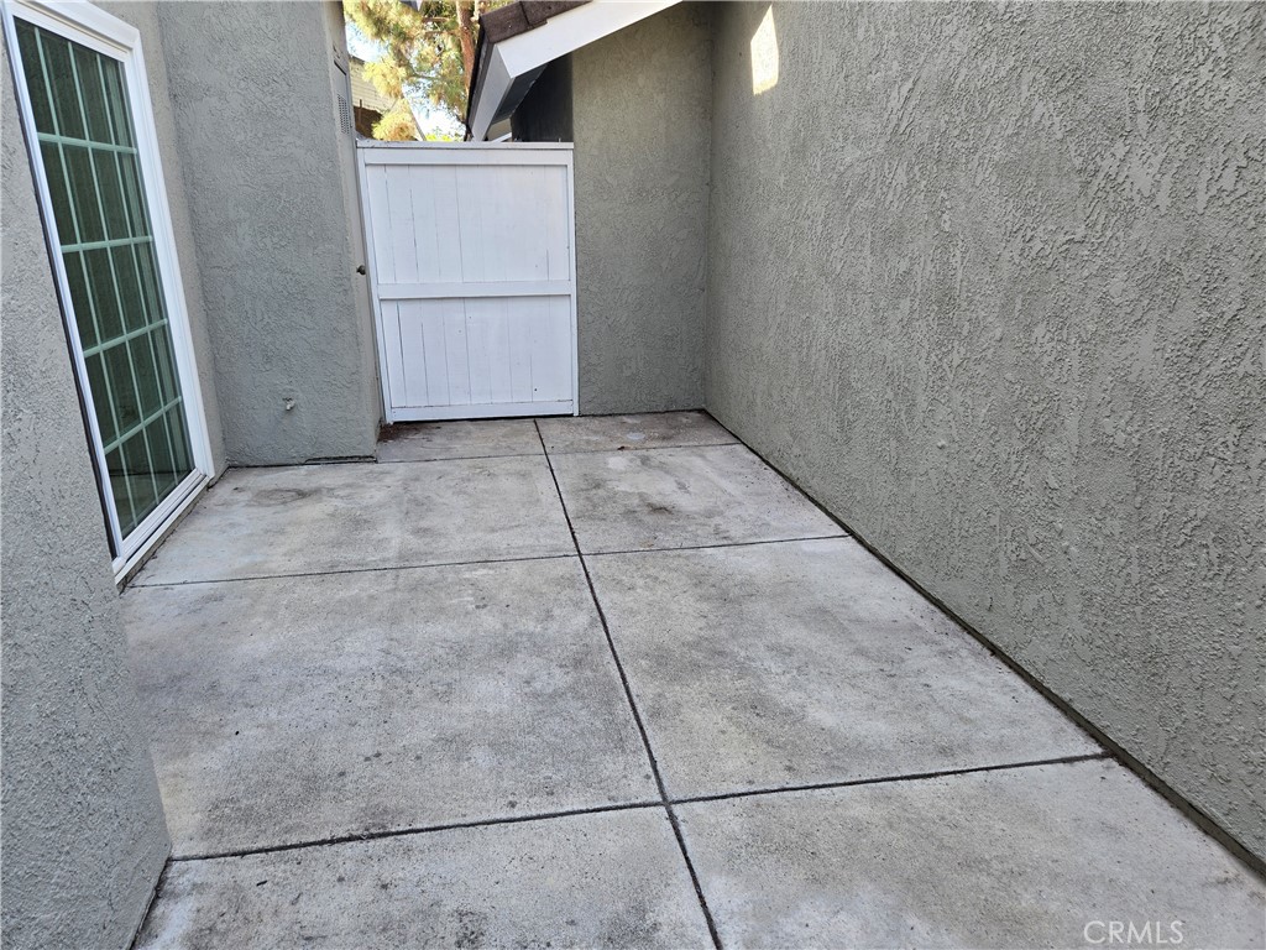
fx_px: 841
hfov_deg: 73.9
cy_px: 475
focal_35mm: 23
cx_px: 633
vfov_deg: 58.9
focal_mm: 5.4
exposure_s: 1/180
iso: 40
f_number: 1.8
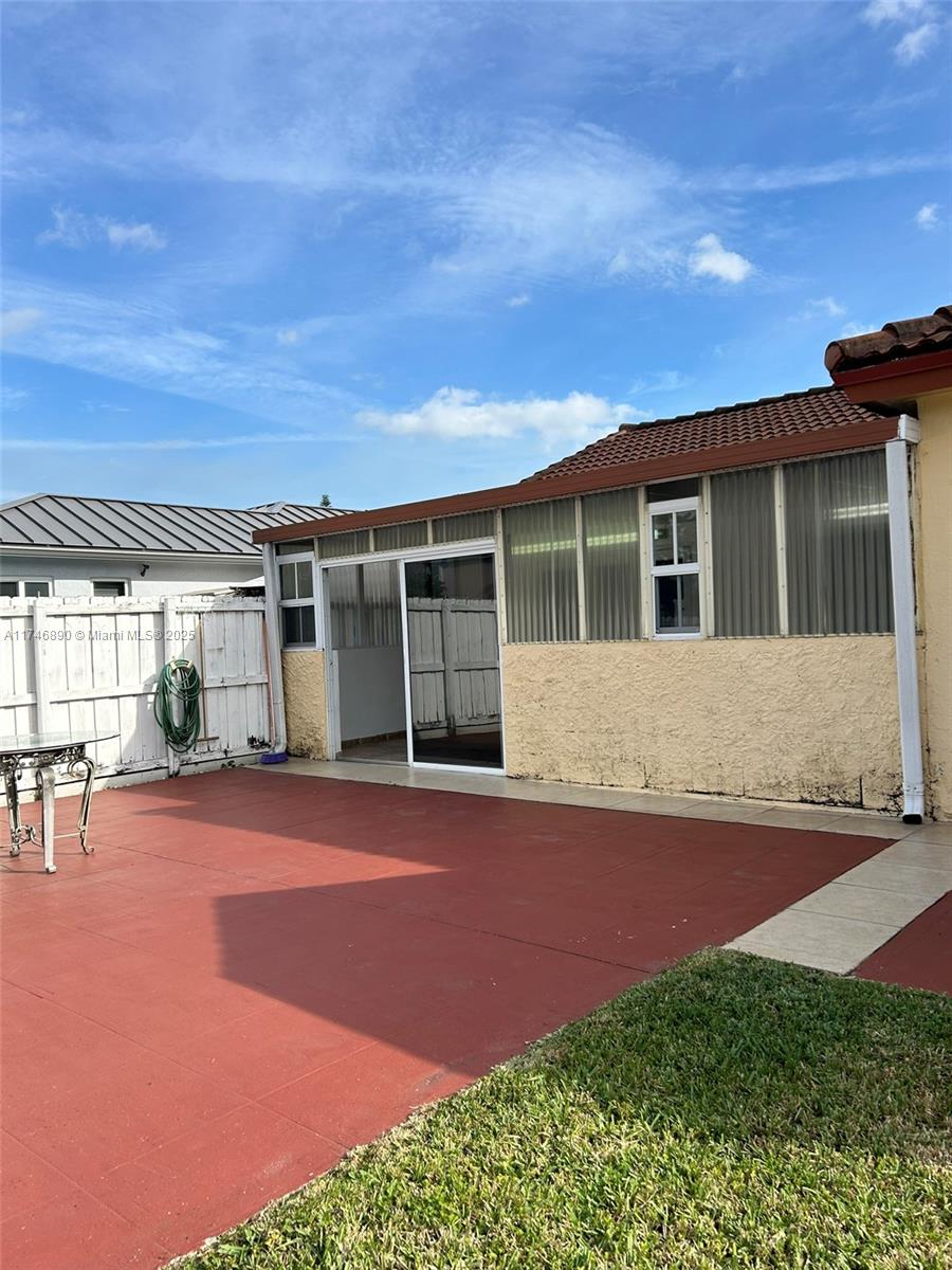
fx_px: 953
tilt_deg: +0.0
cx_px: 476
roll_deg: +1.2
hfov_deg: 53.1
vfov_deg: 67.3
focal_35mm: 26
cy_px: 635
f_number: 1.5
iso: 50
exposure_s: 1/3704
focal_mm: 5.7
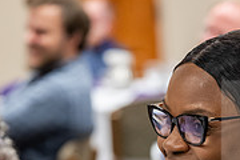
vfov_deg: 5.4
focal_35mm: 254
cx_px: 181
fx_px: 1693
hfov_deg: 8.1
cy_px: 242
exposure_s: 1/160
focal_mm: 79
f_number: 2.8
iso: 2000
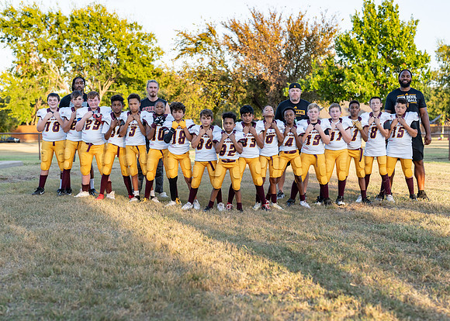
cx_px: 221
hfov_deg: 34.2
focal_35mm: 57
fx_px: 732
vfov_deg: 24.7
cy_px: 175
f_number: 2.5
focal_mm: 50
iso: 100
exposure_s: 1/400
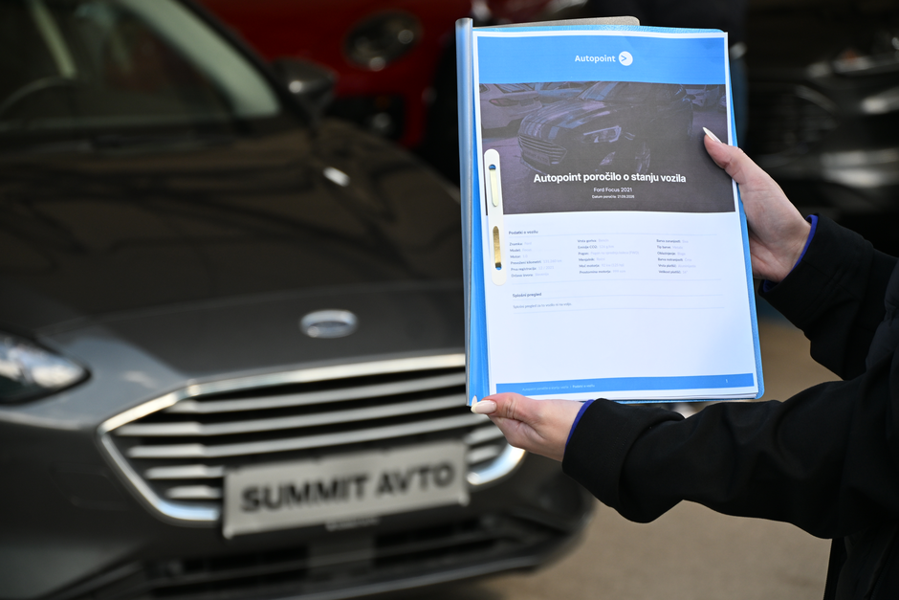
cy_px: 300
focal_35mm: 124
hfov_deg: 16.5
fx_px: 3109
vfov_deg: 11.0
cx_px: 450
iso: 220
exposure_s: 1/250
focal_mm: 83
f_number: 5.3
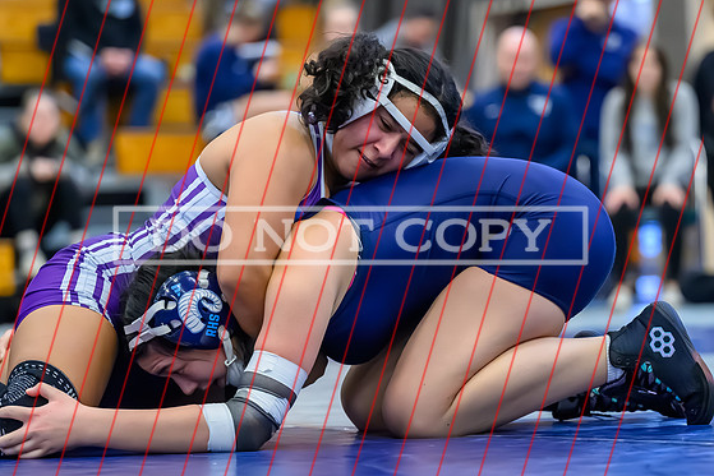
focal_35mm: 155
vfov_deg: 8.9
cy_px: 269
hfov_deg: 13.2
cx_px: 391
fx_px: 3075
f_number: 2.8
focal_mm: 110
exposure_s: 1/640
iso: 10000
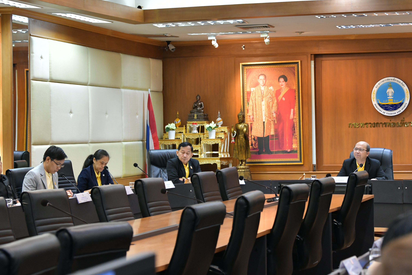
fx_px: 1099
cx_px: 258
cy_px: 115
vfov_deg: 14.2
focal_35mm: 96
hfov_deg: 21.2
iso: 1600
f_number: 5
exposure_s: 1/100
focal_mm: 70
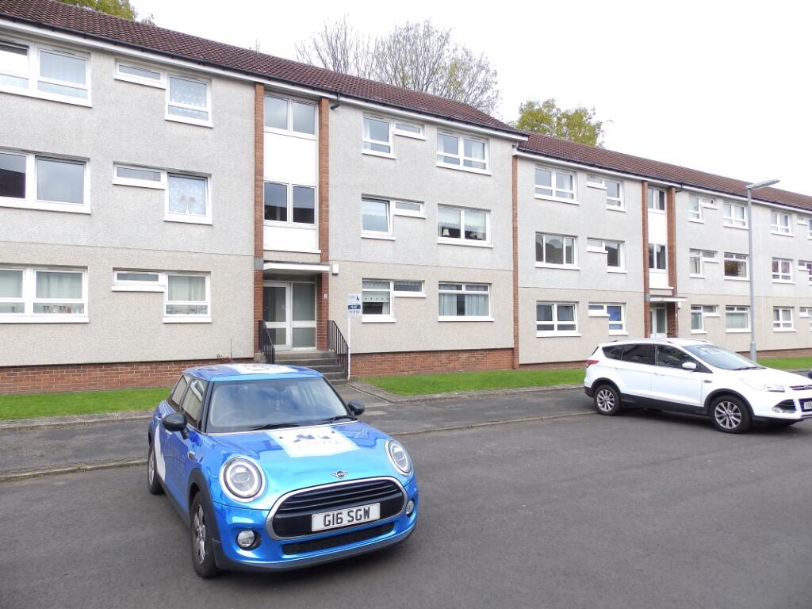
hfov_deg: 76.4
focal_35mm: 22
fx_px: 516
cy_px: 304
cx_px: 406
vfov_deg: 61.1
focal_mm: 4
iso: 80
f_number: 3.4
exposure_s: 1/100
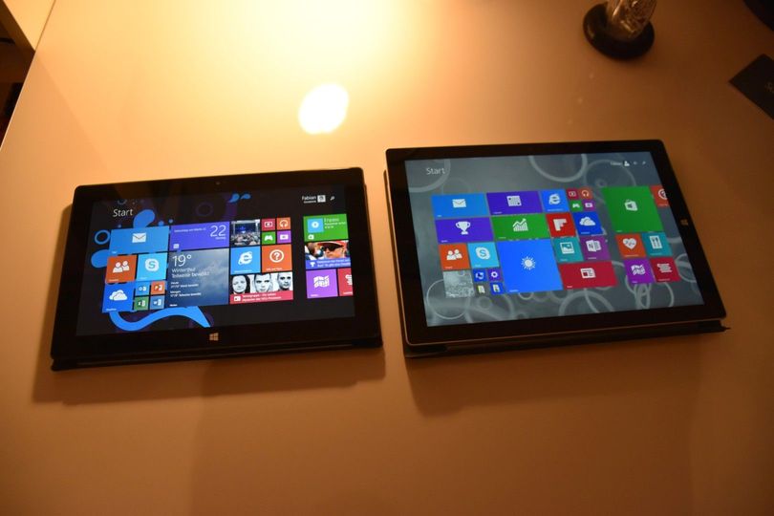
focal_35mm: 27
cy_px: 258
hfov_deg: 67.4
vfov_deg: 47.9
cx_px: 387
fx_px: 580
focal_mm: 18
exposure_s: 1/60
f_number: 3.5
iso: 900
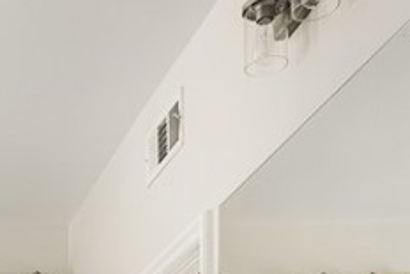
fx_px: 880
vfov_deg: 14.3
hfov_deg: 23.2
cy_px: 576
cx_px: -124
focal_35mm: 77
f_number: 5.6
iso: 100
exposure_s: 1/8
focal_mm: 17.5
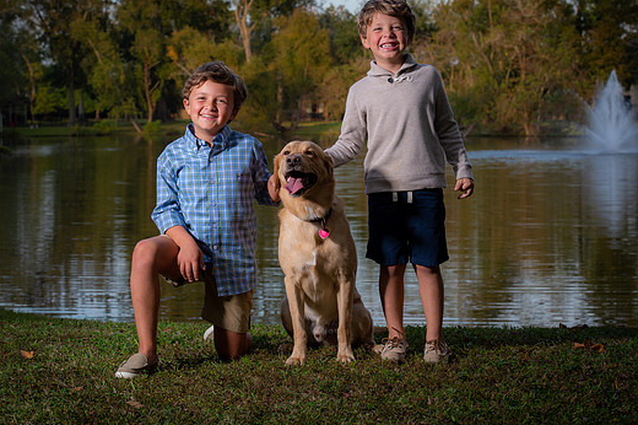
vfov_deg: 14.2
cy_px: 192
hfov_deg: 21.3
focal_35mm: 96
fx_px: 1700
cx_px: 312
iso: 400
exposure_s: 1/160
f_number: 9
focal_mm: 86
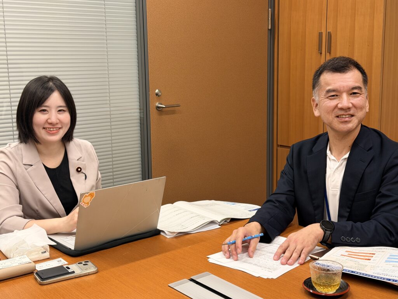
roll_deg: +1.1
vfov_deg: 30.3
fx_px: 552
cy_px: 150
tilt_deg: -10.0
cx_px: 199
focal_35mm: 48
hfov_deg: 39.7
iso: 80
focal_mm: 6.76
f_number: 1.78
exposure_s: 1/50
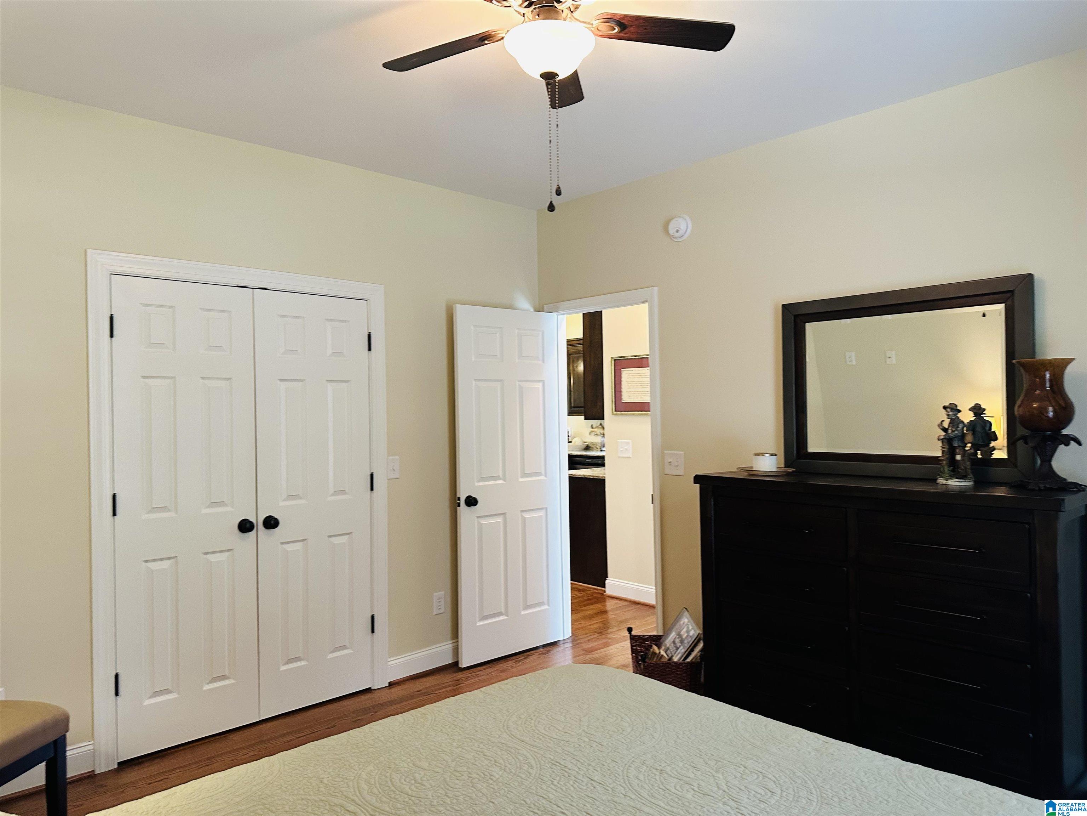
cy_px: 408
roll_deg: +0.8
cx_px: 544
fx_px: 754
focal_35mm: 24
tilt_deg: +0.8
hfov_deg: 71.6
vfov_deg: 56.8
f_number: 1.78
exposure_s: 1/60
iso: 320
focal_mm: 6.86
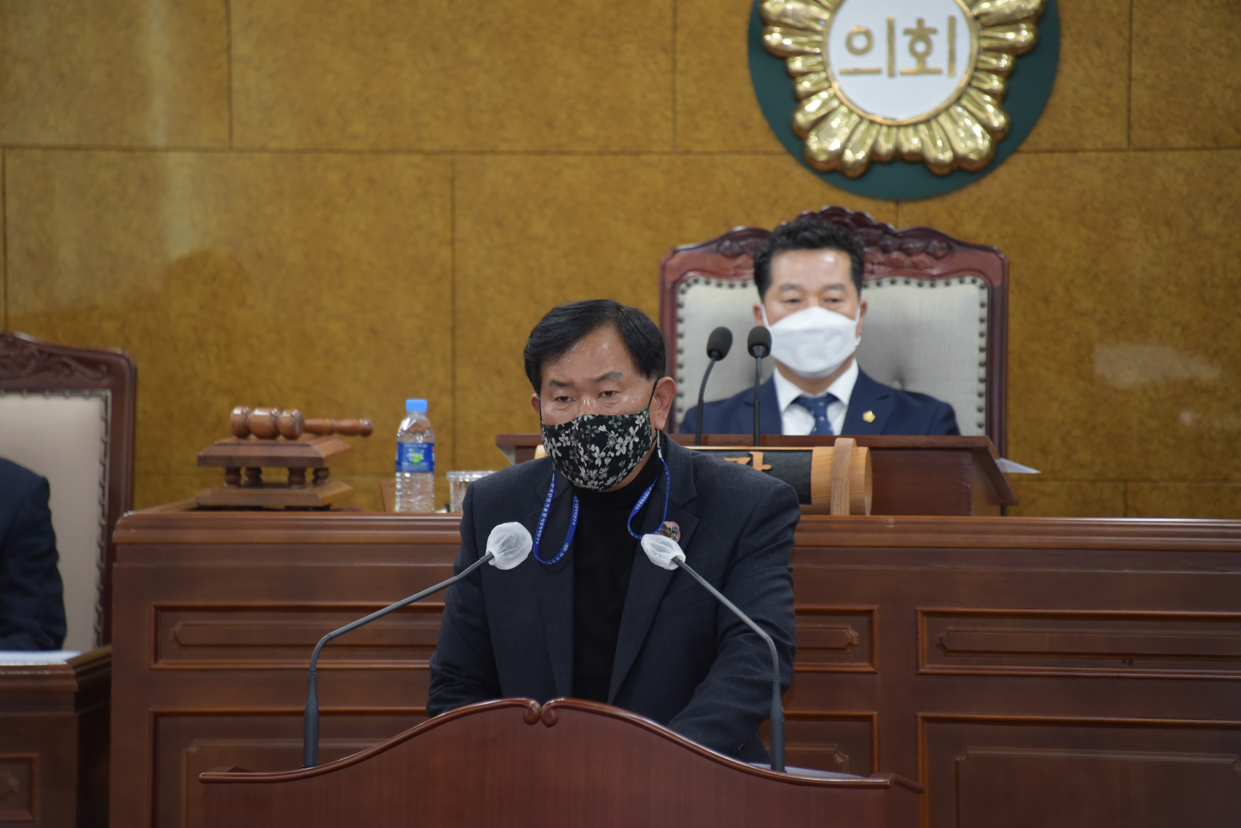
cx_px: 620
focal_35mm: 300
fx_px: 10345
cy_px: 414
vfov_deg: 4.6
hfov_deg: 6.9
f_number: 5.6
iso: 2000
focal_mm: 300
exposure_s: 1/200
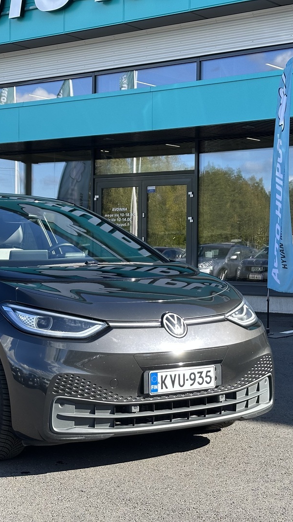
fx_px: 967
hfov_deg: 17.0
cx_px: 36
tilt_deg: -0.2
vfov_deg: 30.2
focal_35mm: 70
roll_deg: -0.8
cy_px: 261
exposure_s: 1/797
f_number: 1.78
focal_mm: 6.86
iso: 64
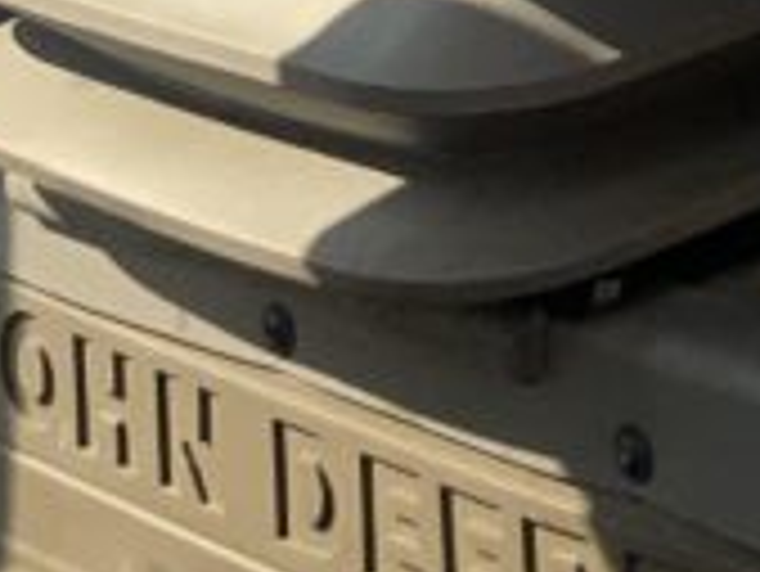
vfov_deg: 7.7
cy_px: -928
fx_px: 3867
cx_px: 1592
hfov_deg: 10.2
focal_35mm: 176
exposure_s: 1/759
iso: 16
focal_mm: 3
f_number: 1.8
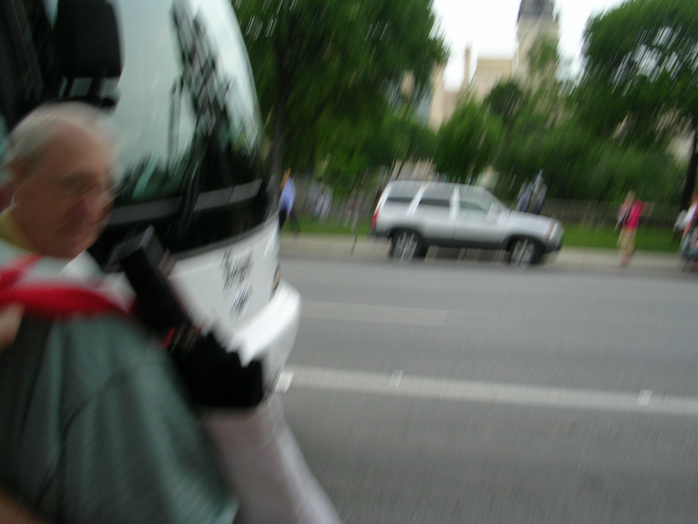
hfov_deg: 49.0
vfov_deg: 37.7
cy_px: 262
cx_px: 349
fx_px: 766
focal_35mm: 38
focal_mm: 5.8
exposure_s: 1/44.9
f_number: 5.6
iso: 50
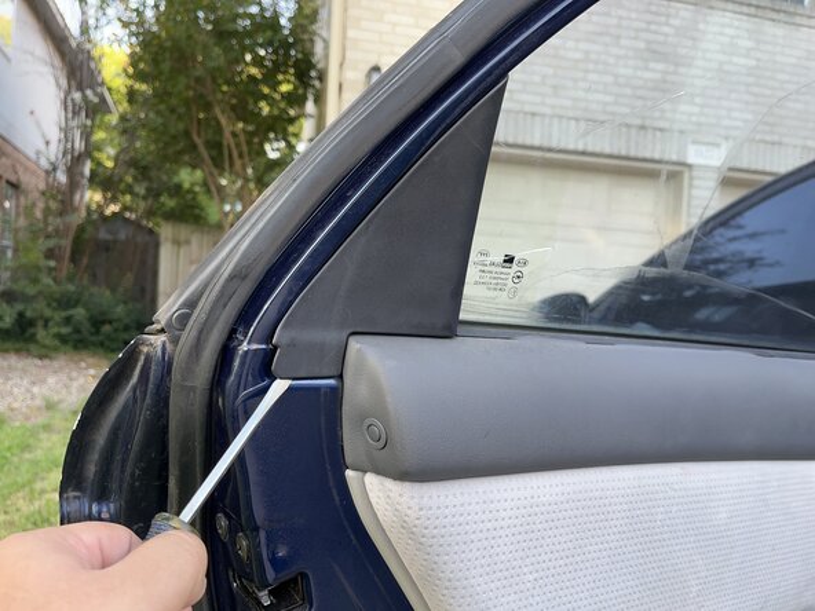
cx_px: 408
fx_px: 612
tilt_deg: -0.7
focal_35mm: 26
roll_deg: -2.8
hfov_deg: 67.3
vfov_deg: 53.1
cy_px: 306
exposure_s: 1/122
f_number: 1.6
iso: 40
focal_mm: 5.1
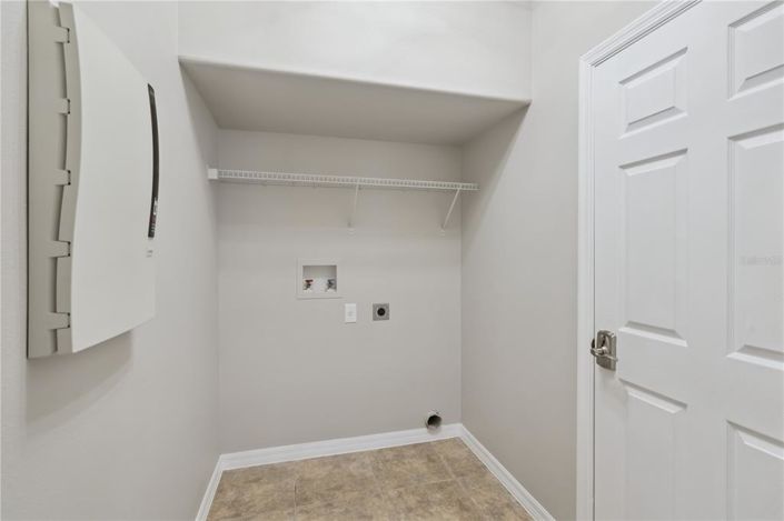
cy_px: 260
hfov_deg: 96.8
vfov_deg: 73.7
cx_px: 392
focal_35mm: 16
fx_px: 348
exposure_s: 1/80
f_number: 9
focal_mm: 16
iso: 400
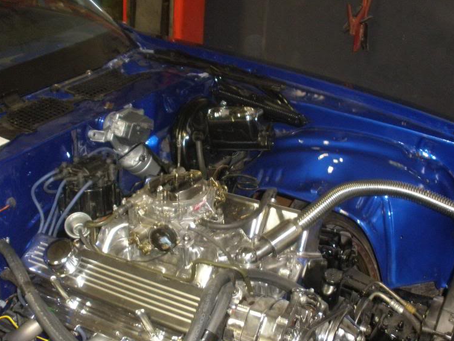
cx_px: 267
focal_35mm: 49
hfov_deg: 38.8
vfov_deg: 29.7
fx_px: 643
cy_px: 181
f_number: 3.5
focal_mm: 6.3
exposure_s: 1/30
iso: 320
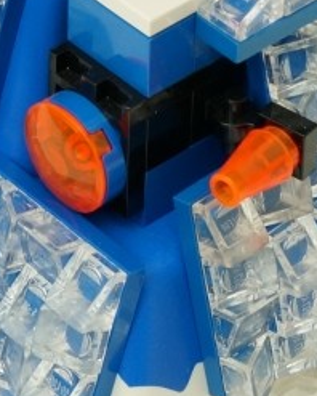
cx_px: 384
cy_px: -107
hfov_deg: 7.5
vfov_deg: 9.3
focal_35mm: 204
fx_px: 2389
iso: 400
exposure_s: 1/40
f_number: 8
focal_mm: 28
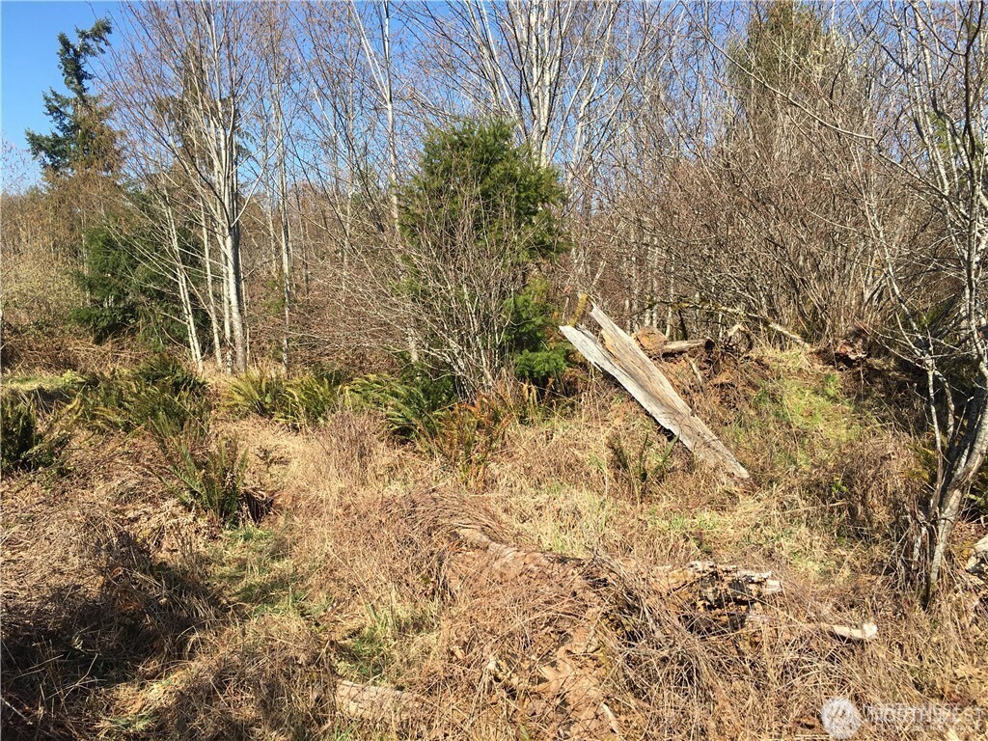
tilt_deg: -3.5
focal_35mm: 29
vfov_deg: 48.2
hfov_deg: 61.7
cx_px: 494
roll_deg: +0.0
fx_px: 828
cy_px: 370
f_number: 2.2
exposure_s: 1/999
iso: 25
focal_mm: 4.15
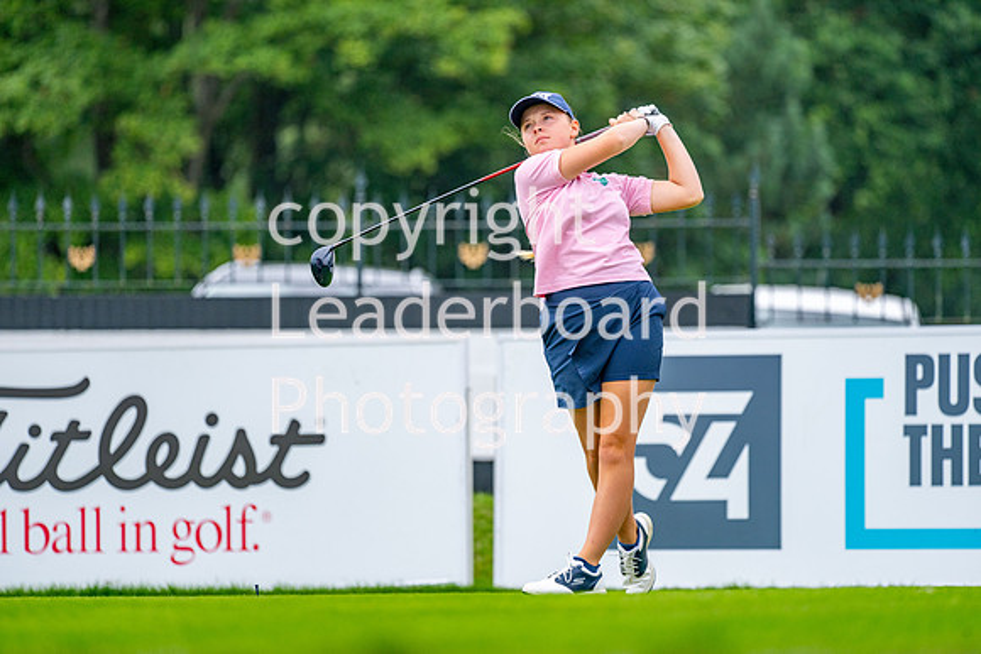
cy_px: 327
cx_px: 490
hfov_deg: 6.9
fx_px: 8177
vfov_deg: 4.6
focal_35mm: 300
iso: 400
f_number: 4.5
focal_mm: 300
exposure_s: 1/3200
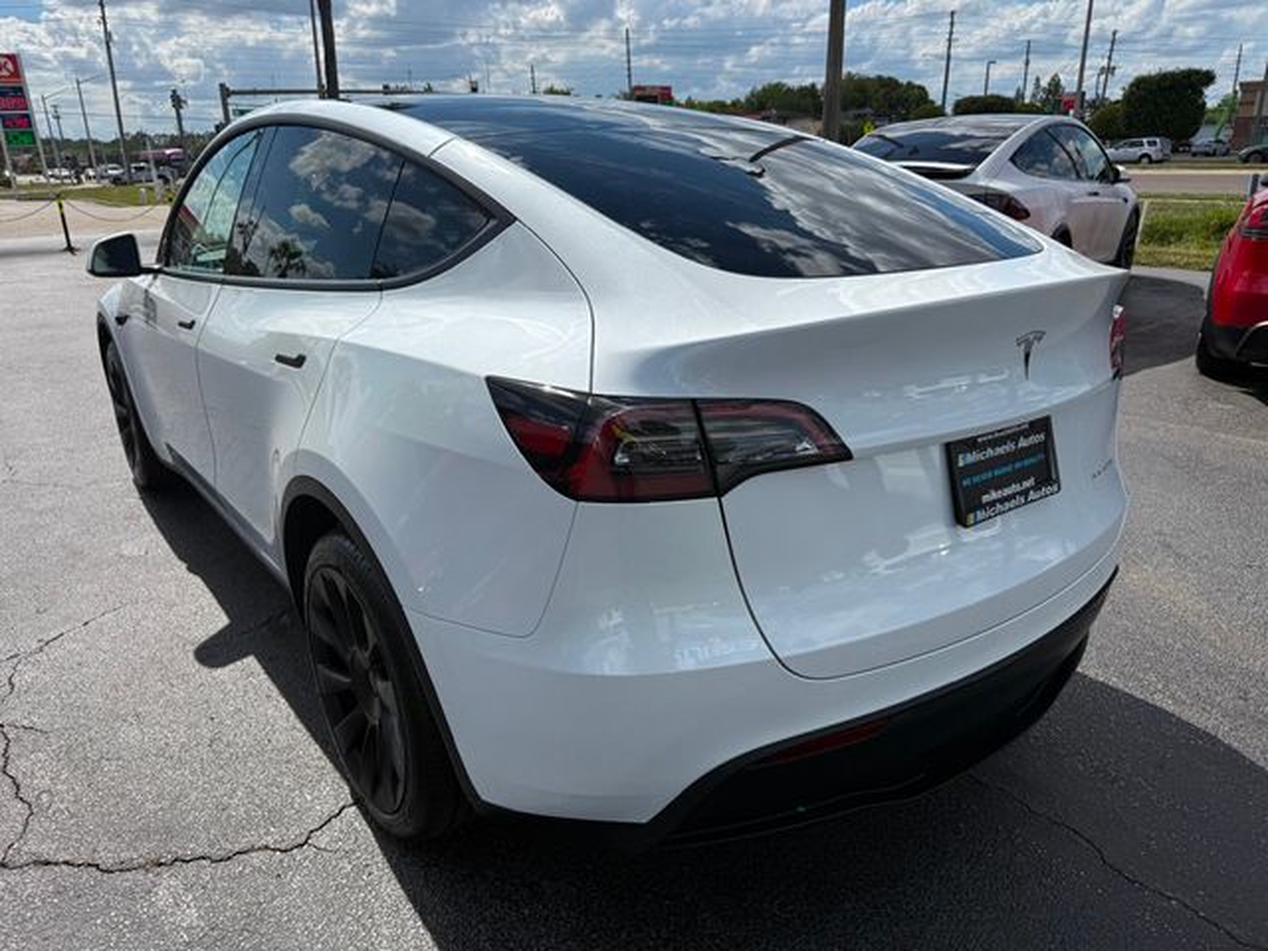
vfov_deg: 56.8
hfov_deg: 71.6
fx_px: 879
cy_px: 476
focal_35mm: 24
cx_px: 634
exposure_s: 1/9091
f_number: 1.78
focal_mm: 6.76
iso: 80
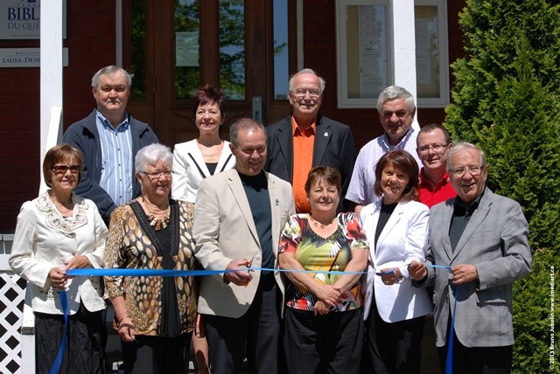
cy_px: 187
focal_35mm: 82
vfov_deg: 16.6
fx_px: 1284
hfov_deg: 24.6
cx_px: 280
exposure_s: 1/250
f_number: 9
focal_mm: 55
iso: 100
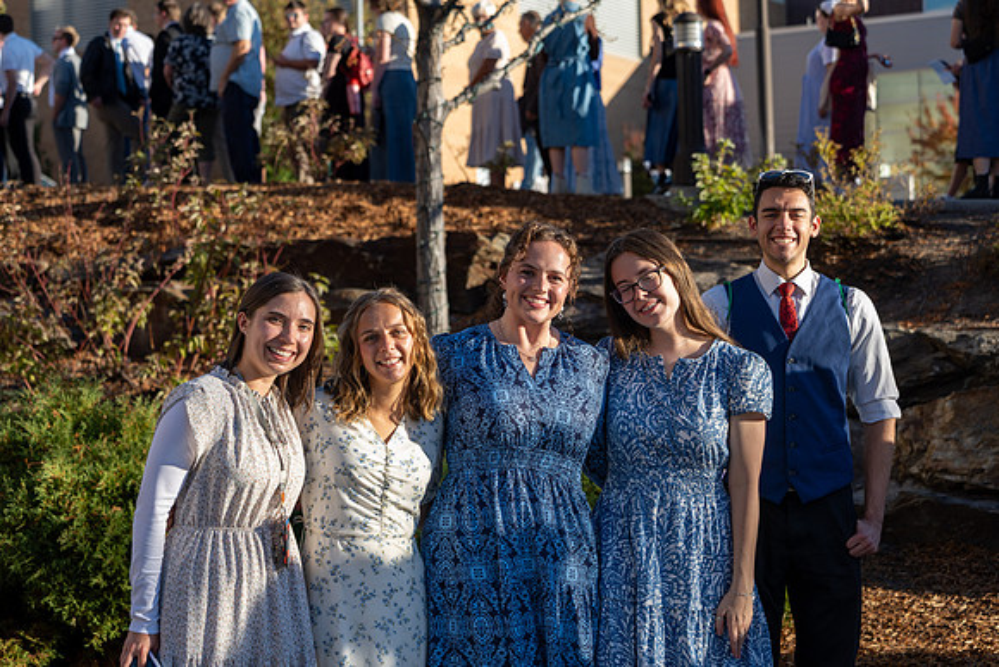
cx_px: 500
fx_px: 1943
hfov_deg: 28.8
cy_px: 334
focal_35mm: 70
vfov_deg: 19.5
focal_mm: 70
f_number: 4.5
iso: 100
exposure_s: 1/320
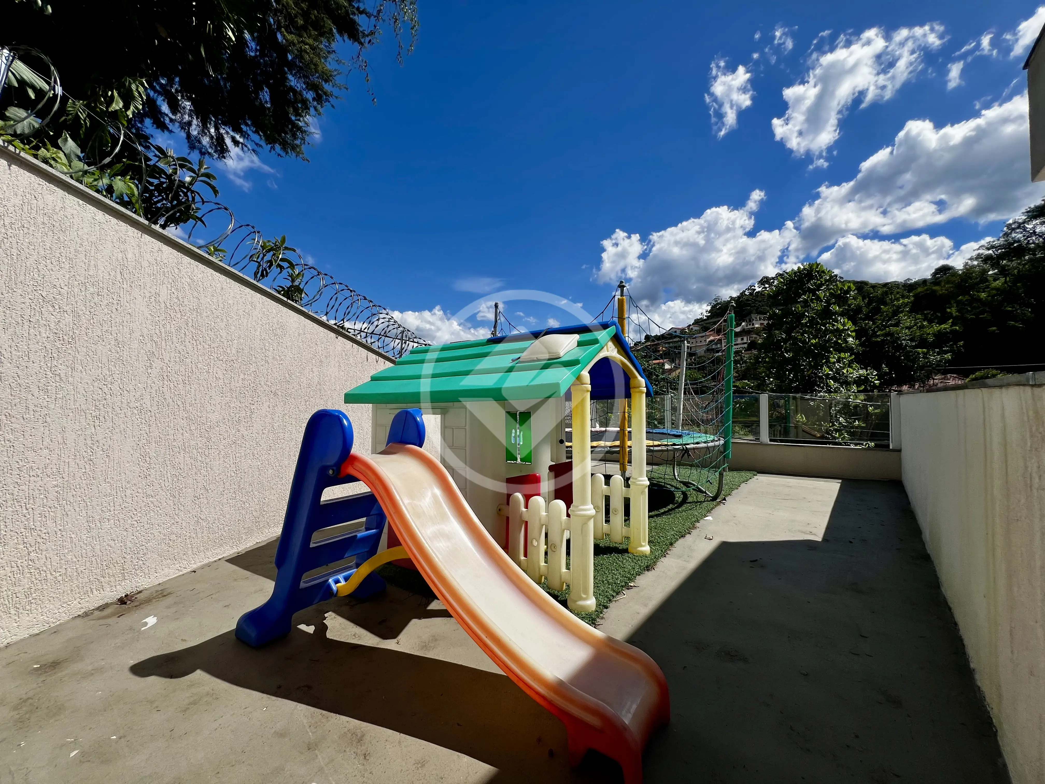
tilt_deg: +1.2
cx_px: 522
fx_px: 392
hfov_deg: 106.2
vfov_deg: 89.9
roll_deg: -0.2
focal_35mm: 13
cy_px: 392
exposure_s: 1/2660
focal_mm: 1.57
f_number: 1.8
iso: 32
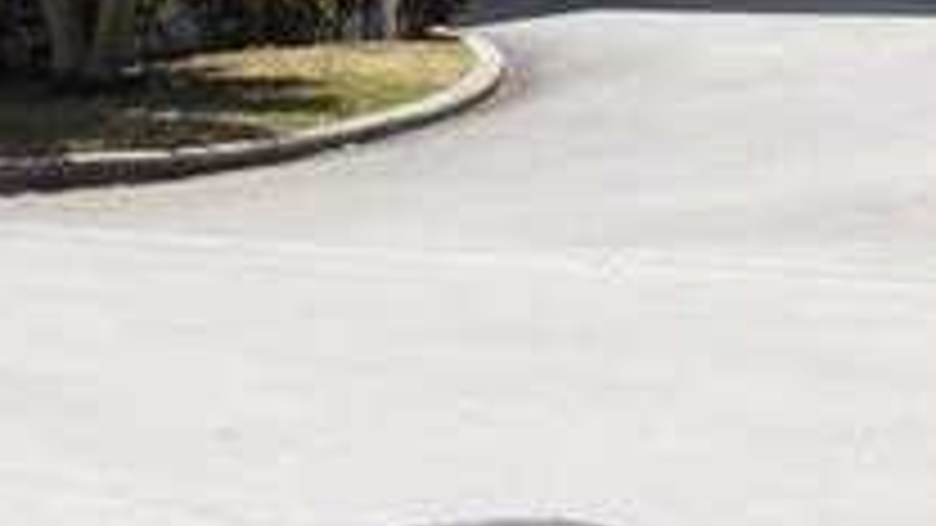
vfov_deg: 10.9
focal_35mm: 105
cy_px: -382
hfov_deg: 19.5
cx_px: 1035
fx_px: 2606
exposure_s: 1/1250
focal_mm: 4.5
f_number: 3.4
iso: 125
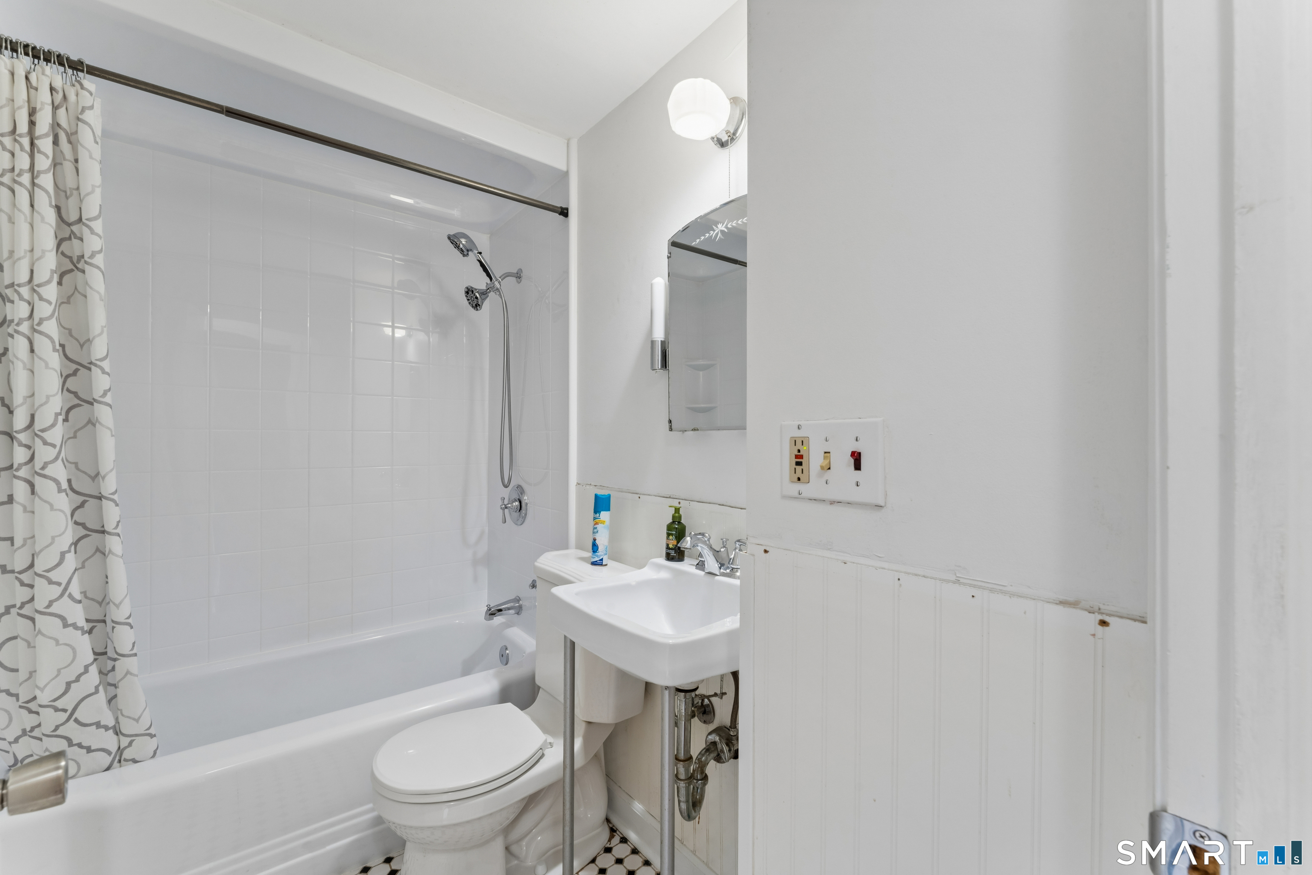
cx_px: 656
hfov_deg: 104.3
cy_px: 438
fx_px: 510
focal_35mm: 14
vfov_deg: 81.2
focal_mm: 14
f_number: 13
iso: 400
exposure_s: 1/3.33
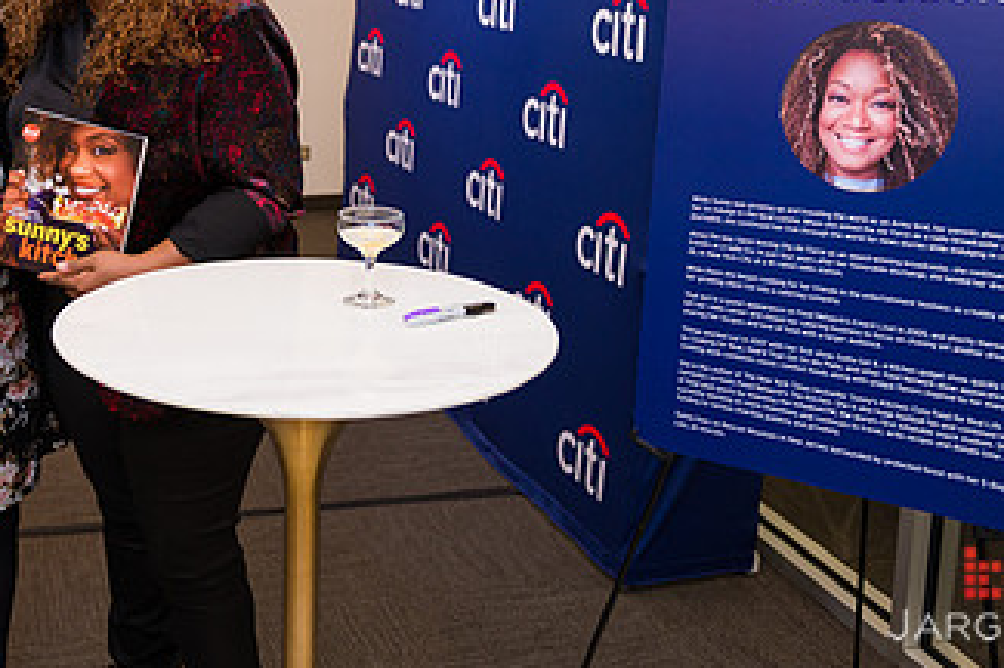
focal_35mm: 50
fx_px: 1393
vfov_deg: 26.3
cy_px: 111
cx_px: 287
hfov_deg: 38.9
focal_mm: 28
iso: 400
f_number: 3.2
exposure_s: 1/160
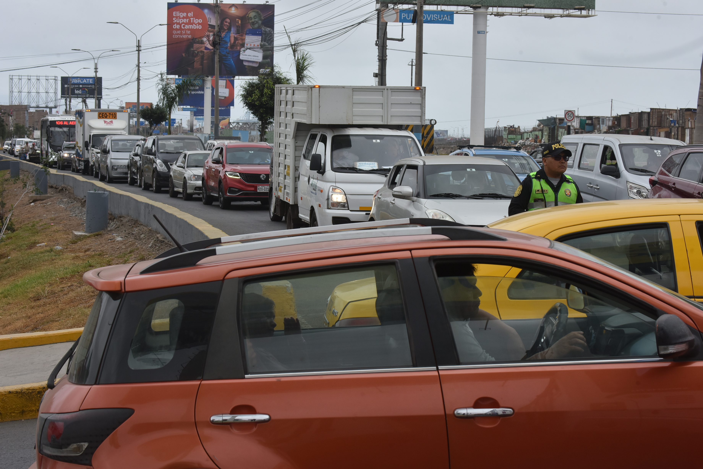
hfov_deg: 25.4
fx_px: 1563
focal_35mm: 80
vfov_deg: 17.1
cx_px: 352
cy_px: 234
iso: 500
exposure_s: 1/320
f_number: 11
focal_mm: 80
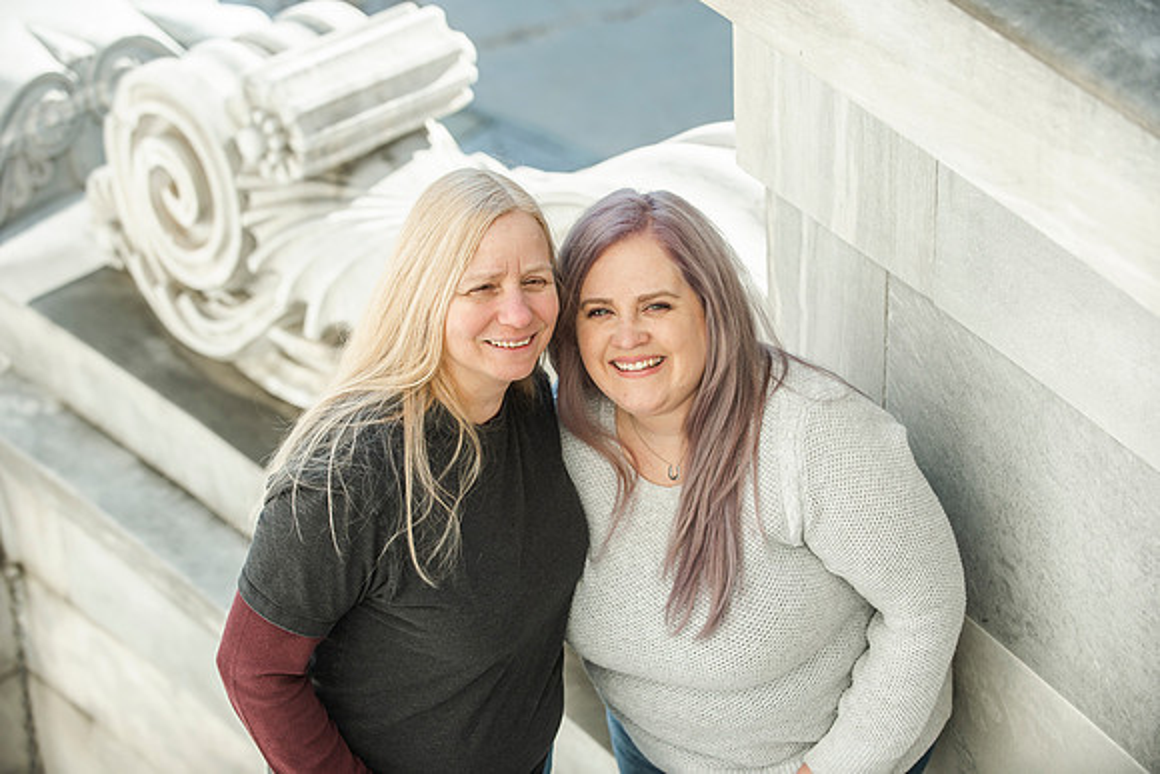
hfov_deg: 22.6
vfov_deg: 15.2
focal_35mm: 90
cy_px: 387
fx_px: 2901
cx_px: 580
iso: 400
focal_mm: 90
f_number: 4
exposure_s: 1/1250
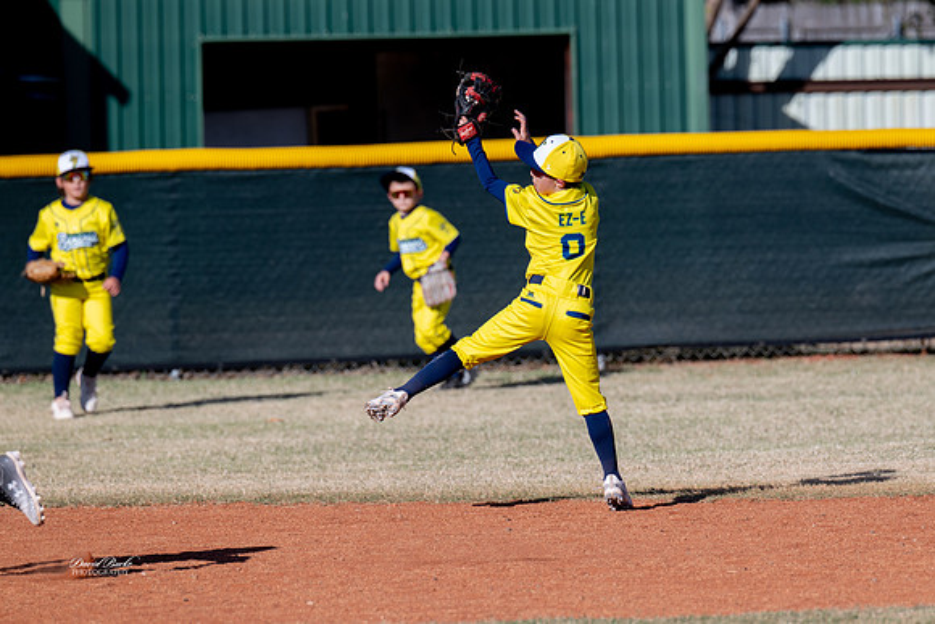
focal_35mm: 351
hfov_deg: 5.9
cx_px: 587
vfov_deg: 3.9
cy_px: 351
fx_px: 9126
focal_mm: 280
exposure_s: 1/1000
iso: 200
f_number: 5.6
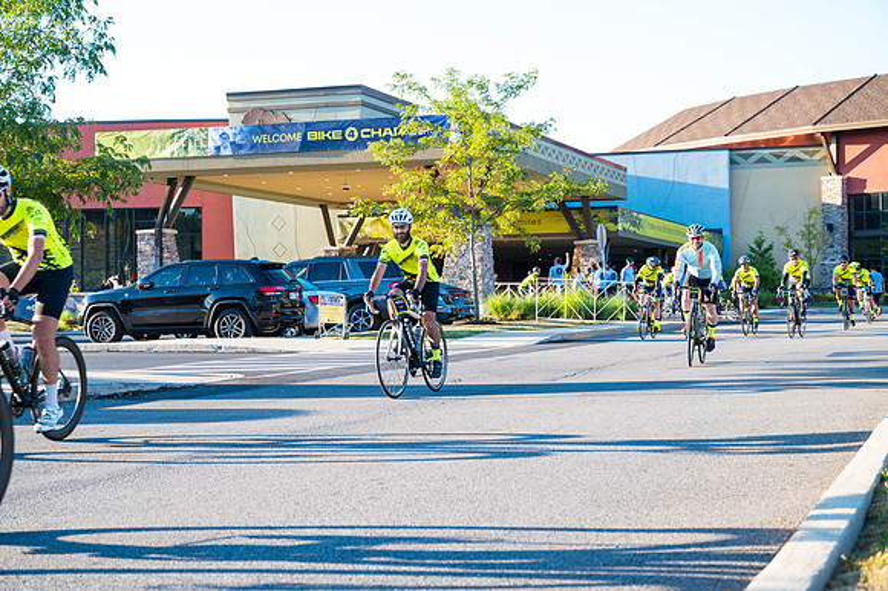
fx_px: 1454
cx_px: 444
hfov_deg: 34.0
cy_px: 296
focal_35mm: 59
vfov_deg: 23.0
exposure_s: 1/250
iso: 400
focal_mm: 59
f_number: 5.6
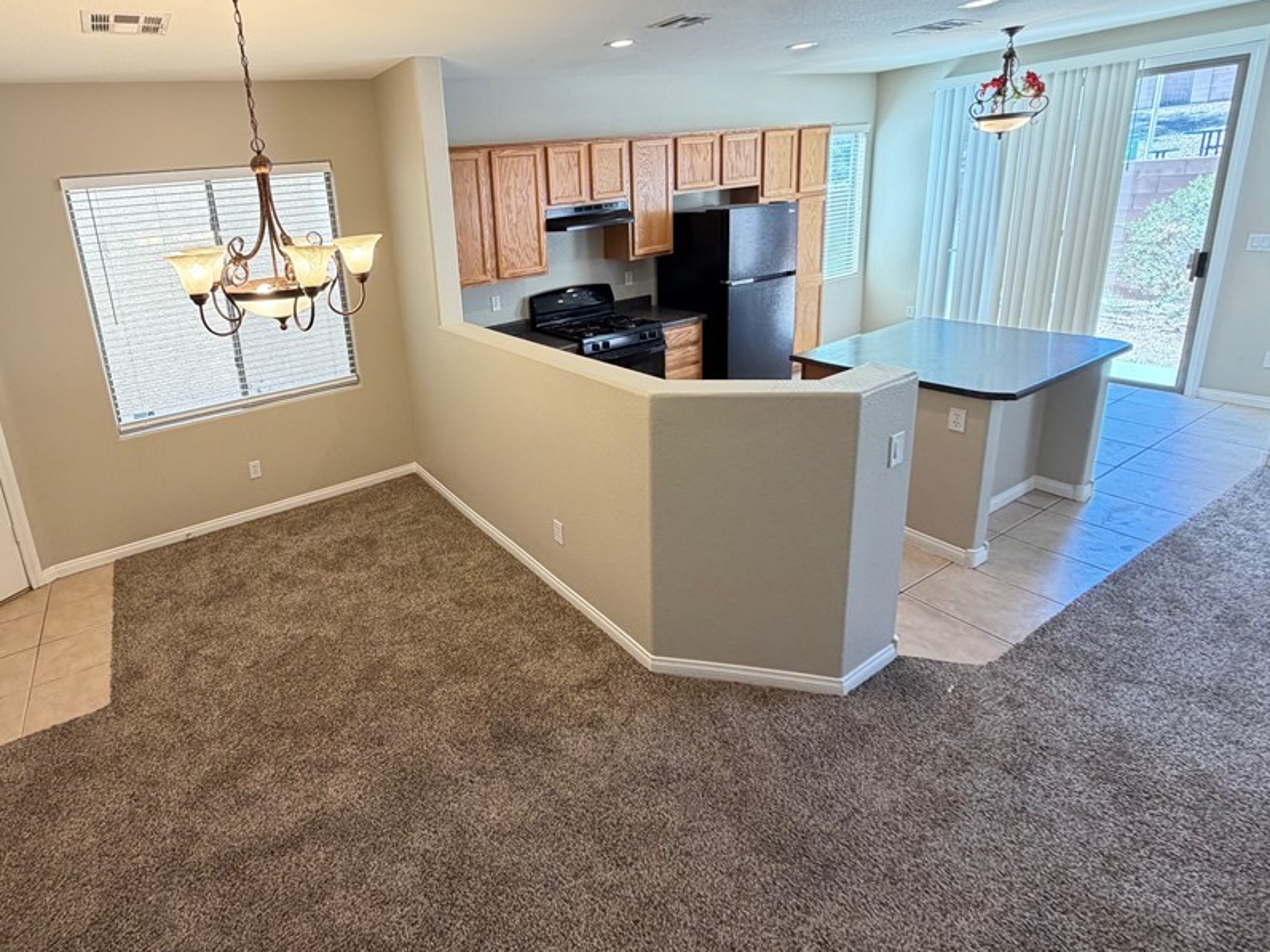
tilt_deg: -14.9
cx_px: 459
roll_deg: +5.2
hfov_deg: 85.7
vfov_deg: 70.4
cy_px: 354
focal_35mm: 18
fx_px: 660
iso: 250
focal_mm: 2.22
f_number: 2.2
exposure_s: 1/60
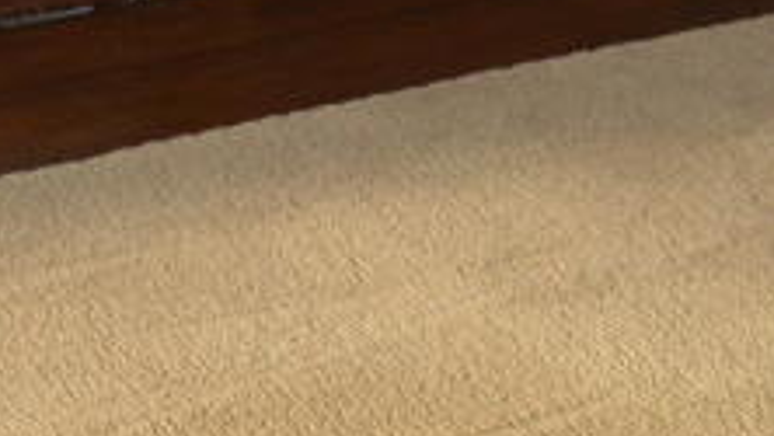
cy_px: -691
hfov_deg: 14.6
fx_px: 3018
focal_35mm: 147
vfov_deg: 7.6
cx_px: 378
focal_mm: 18
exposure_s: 1/60
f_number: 3.5
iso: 560
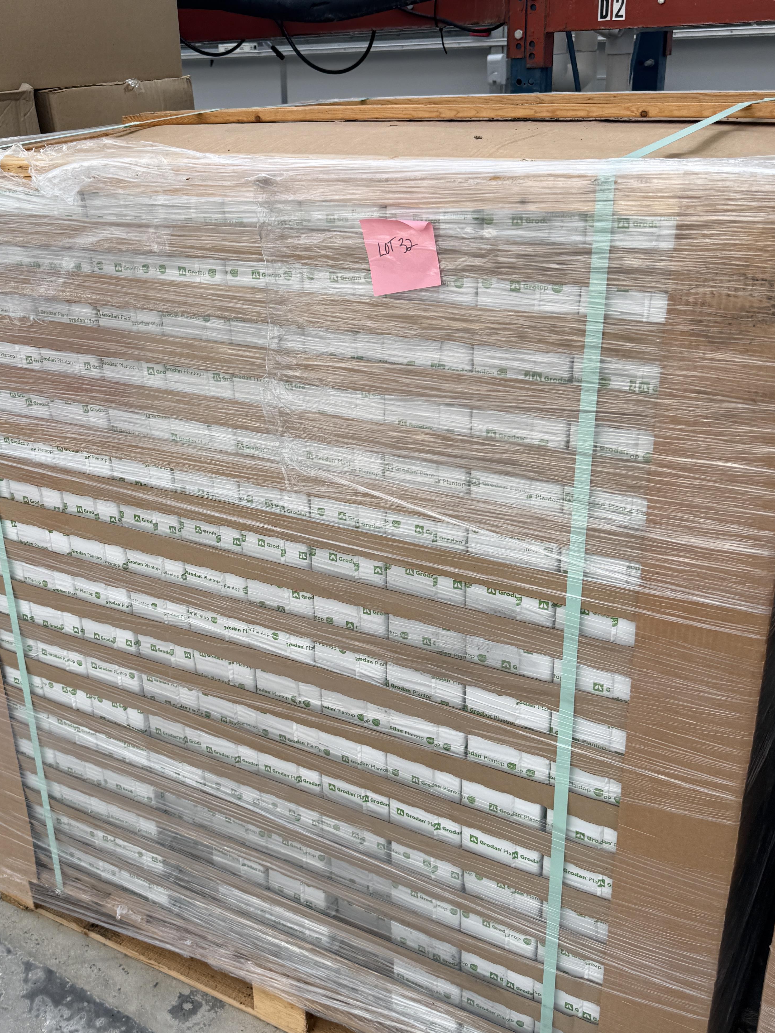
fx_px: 1045
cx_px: 297
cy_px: 530
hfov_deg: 40.5
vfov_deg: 52.6
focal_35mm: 35
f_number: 1.78
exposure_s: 1/813
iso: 80
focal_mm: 6.76
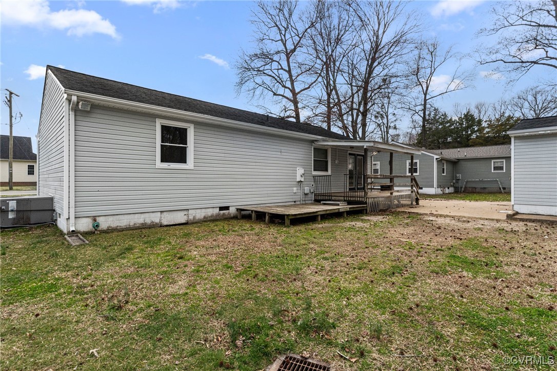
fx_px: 271
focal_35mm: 18
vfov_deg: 68.8
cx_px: 278
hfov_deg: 91.6
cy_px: 186
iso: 1000
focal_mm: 17.5
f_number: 7.1
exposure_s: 1/3200
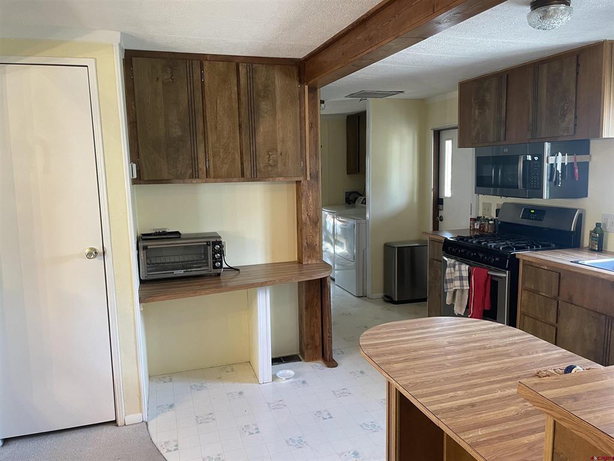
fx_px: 461
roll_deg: +1.9
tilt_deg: -7.5
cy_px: 230
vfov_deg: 53.1
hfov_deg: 67.3
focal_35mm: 26
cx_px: 307
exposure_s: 1/60
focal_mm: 4.2
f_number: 1.6
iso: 160
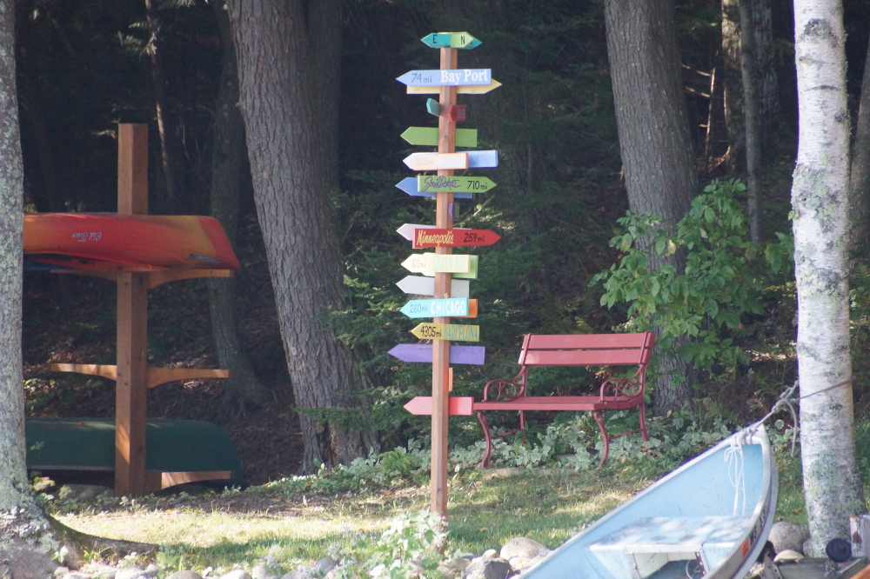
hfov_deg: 5.5
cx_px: 435
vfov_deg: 3.7
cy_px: 290
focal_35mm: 375
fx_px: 9059
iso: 1600
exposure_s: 1/200
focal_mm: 250
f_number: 6.3
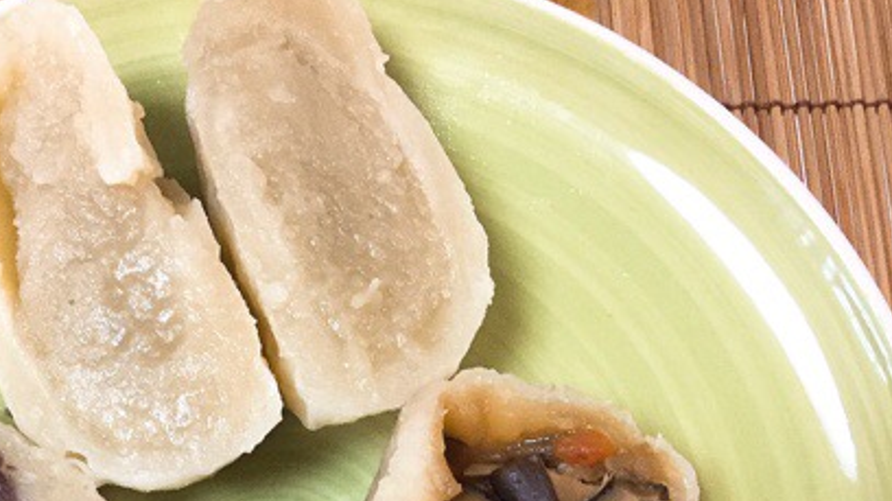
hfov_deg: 38.6
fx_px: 1253
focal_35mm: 53
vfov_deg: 21.7
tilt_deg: -79.9
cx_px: 280
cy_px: 514
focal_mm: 3.3
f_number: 2.4
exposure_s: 1/30
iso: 160
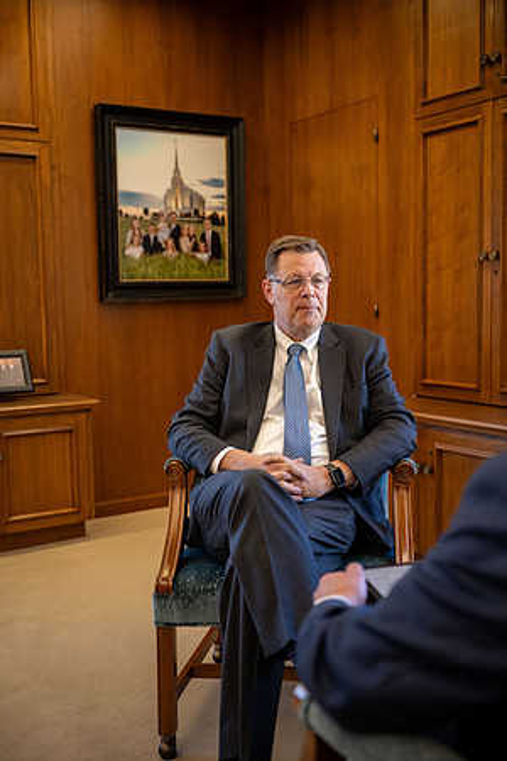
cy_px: 380
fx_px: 824
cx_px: 254
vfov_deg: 49.6
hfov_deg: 34.2
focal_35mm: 39
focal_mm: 39
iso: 1250
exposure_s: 1/320
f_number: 2.8
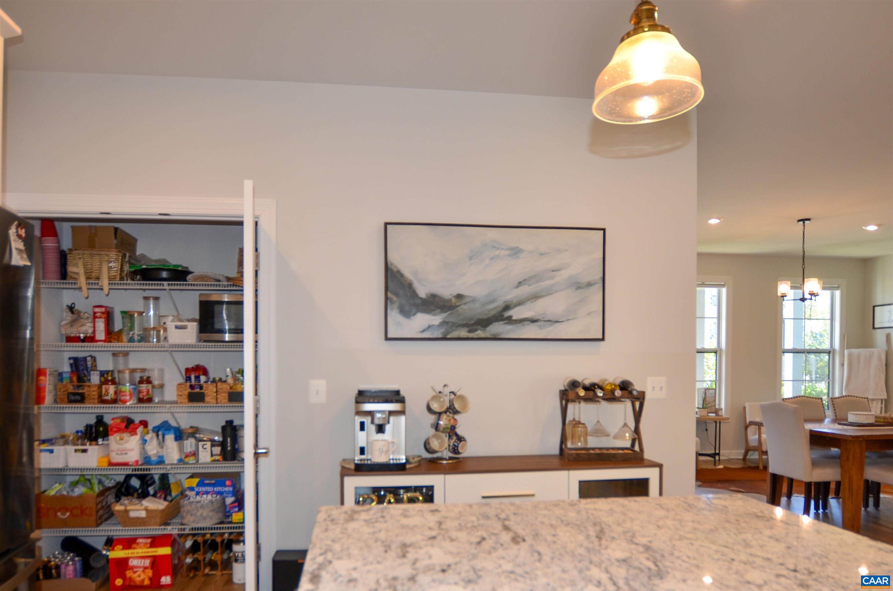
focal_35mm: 15
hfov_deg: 100.5
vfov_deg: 77.1
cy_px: 296
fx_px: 371
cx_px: 446
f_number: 3.5
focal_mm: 10
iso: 100
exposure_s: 1/60
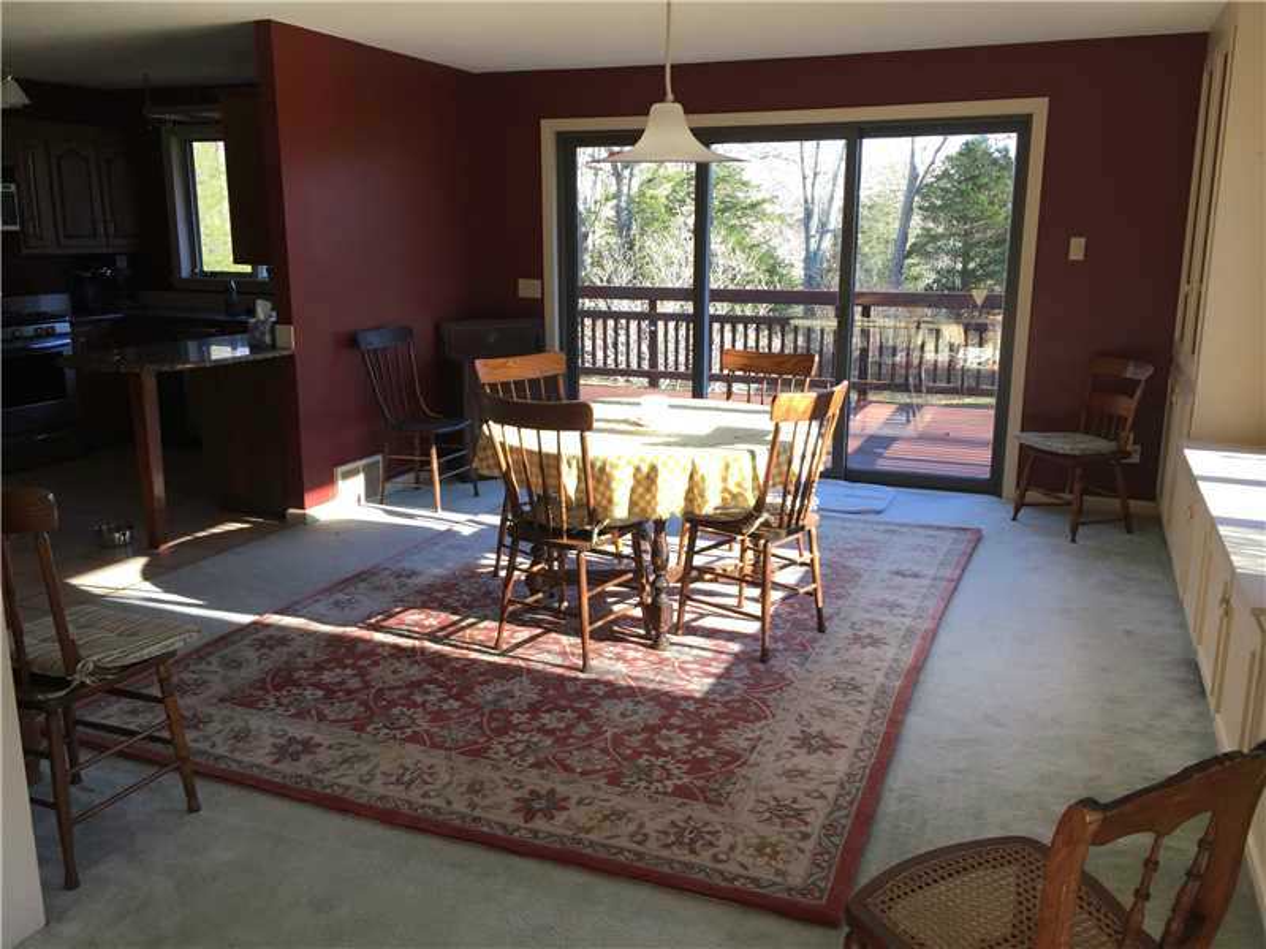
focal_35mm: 29
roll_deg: -0.9
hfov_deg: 61.7
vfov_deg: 48.2
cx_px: 633
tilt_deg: -13.5
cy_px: 474
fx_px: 1061
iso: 40
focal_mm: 4.15
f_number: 2.2
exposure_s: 1/120
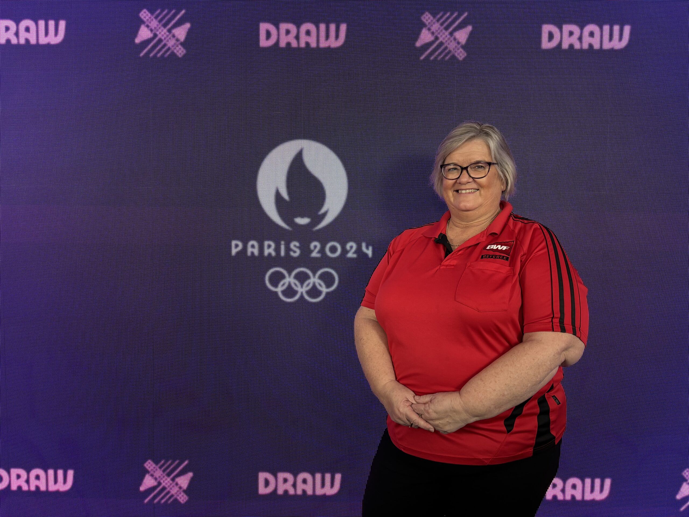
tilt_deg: -3.3
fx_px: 518
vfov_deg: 53.1
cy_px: 258
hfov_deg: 67.3
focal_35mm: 26
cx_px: 344
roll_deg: -1.1
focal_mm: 5.96
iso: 125
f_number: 1.6
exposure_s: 1/61
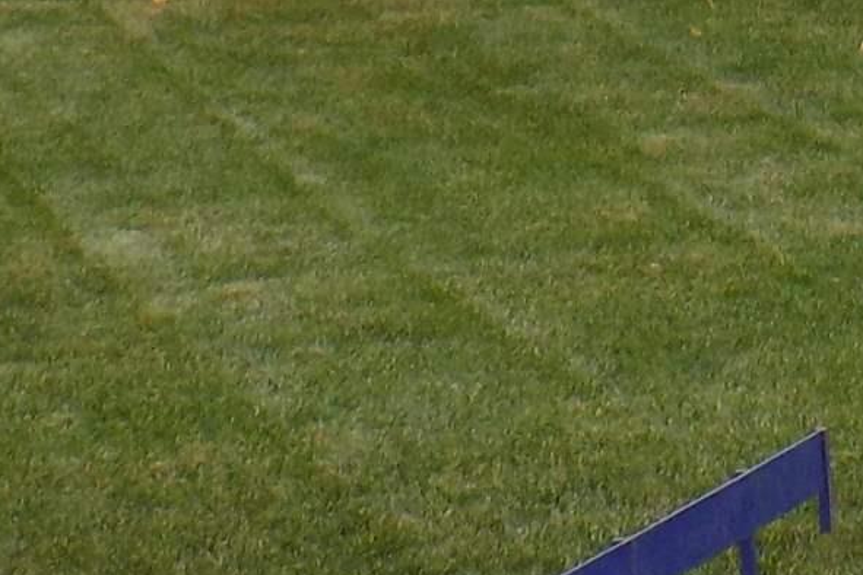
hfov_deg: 10.2
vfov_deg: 6.6
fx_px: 4794
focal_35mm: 200
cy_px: -633
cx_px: 759
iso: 80
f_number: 3.5
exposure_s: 1/200
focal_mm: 6.6
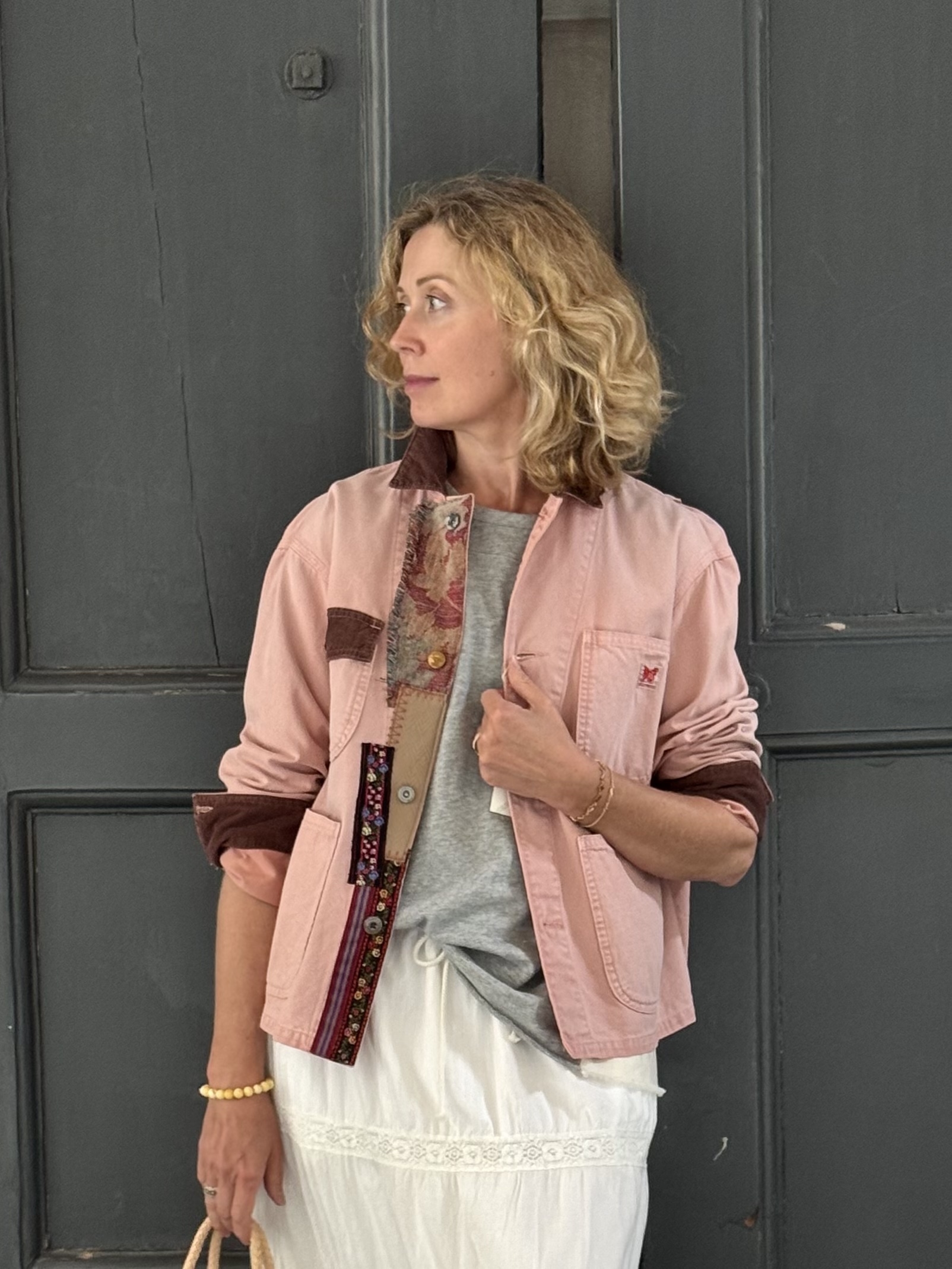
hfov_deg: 30.3
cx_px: 476
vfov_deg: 39.7
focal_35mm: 48
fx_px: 1760
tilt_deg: -9.1
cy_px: 634
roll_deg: +1.1
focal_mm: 6.76
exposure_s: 1/60
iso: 200
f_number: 1.78
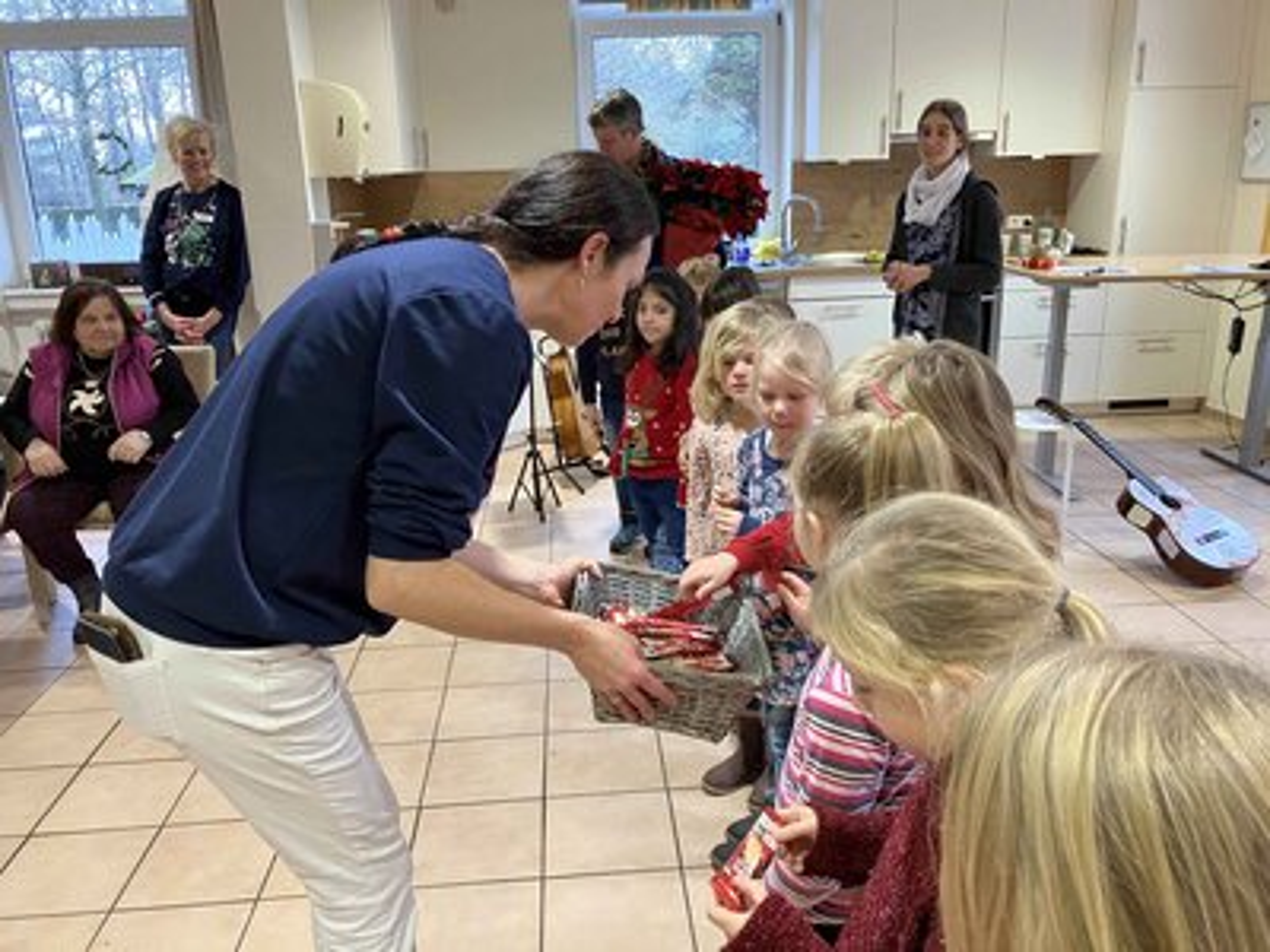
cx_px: 635
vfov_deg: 49.7
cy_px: 476
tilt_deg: -16.7
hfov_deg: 63.4
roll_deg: +1.8
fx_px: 1027
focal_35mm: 28
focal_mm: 3.99
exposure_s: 1/50
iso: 200
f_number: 1.8
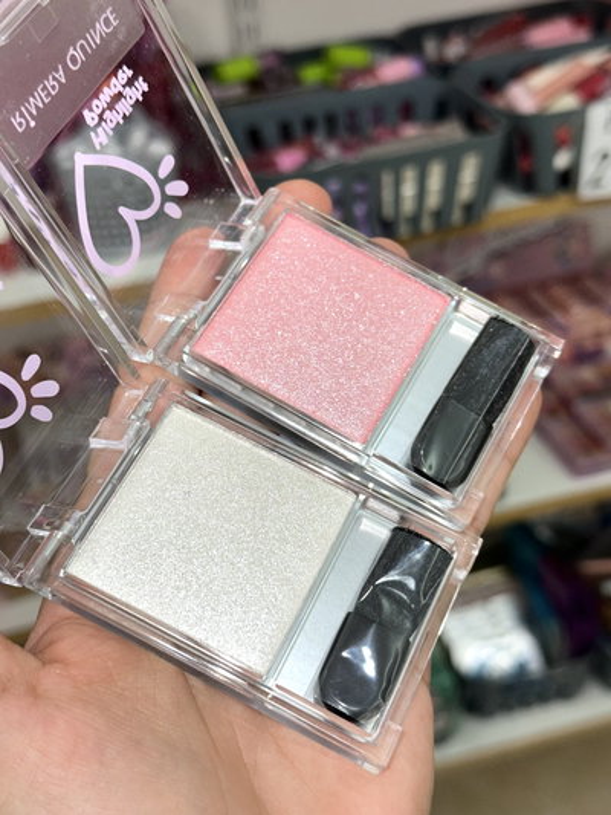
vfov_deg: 39.6
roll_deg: +5.6
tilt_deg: -30.2
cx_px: 306
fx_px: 1129
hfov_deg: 30.3
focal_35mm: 48
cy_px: 408
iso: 40
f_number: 1.78
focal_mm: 6.86
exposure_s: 1/38
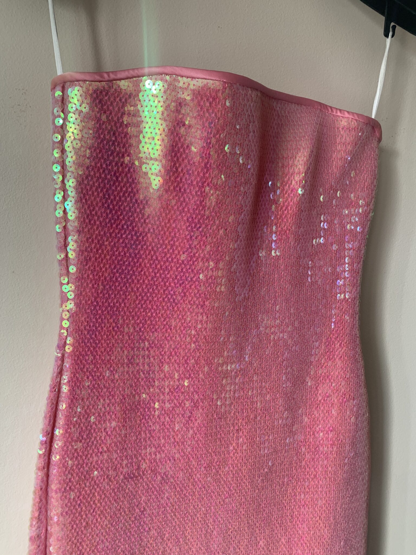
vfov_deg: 67.3
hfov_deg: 53.1
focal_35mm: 26
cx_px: 208
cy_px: 278
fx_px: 417
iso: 100
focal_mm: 4.25
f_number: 1.8
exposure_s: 1/120
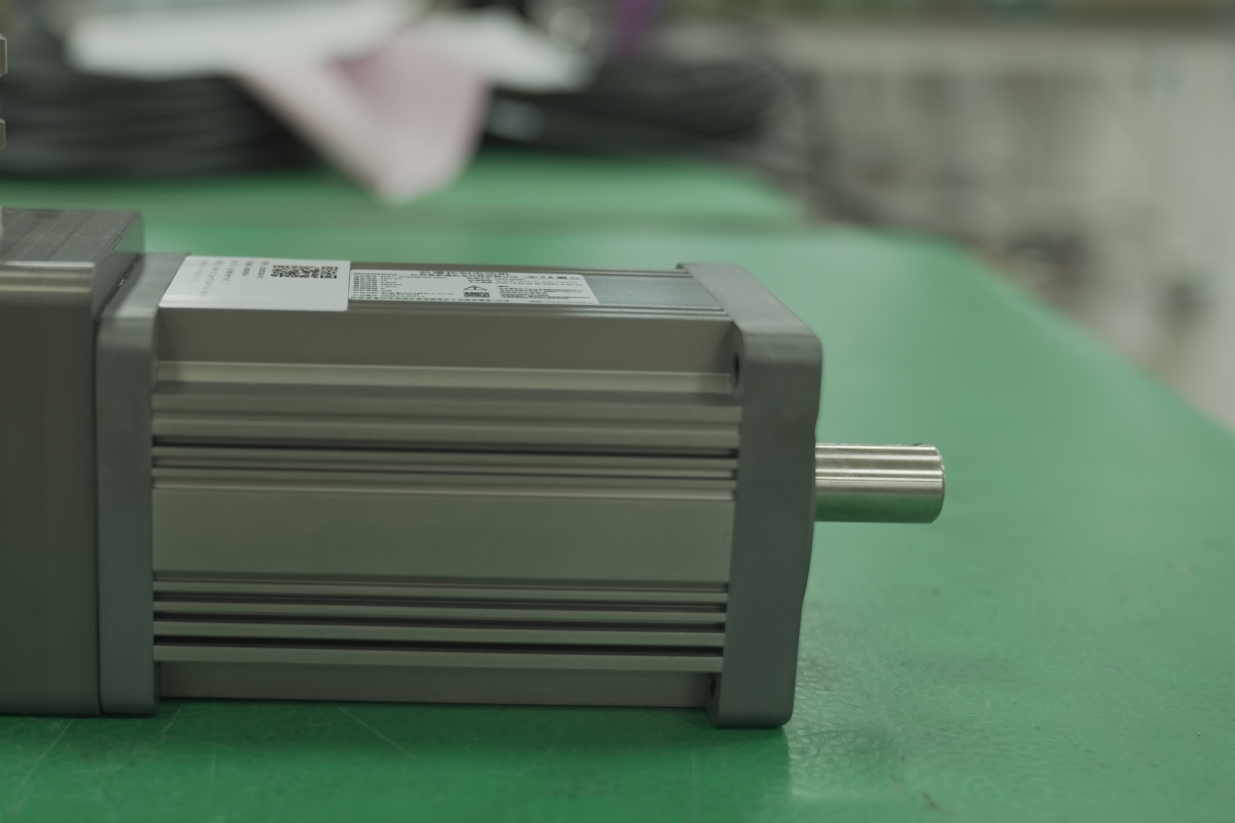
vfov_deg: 26.5
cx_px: 374
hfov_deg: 38.3
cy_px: 376
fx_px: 1749
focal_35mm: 51
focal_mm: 35
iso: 400
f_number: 2.8
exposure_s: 1/80
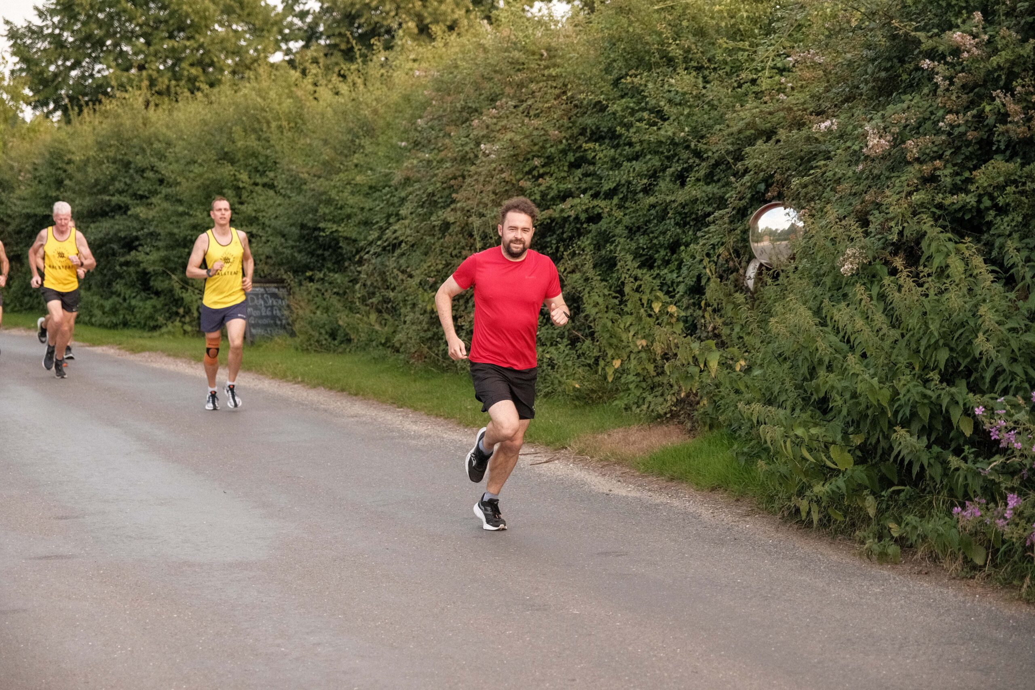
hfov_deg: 24.5
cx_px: 518
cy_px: 345
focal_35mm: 83
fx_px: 2386
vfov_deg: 16.5
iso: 2000
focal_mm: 55
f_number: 2.8
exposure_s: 1/1600
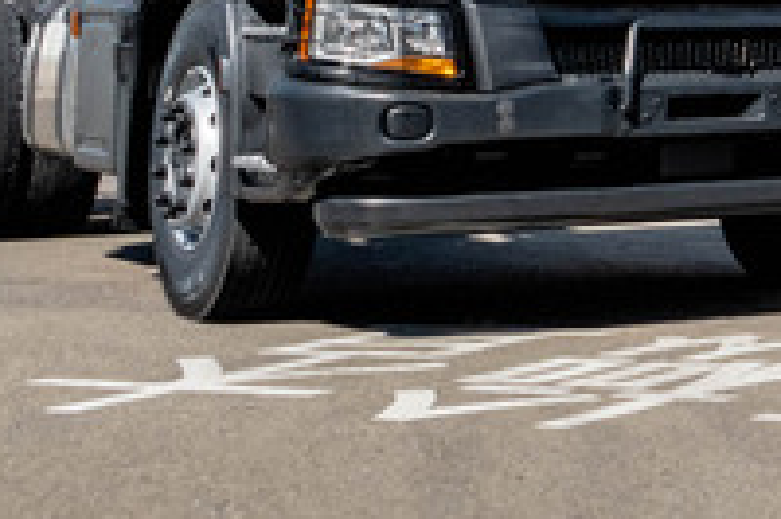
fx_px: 2710
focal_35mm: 125
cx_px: 1250
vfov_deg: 10.2
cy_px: -492
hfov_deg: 14.9
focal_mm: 11.77
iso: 100
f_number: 9
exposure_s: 1/200
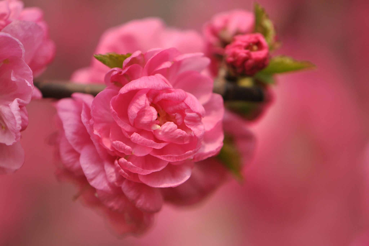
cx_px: 184
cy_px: 123
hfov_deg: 16.1
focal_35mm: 128
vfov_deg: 10.8
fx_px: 1308
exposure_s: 1/800
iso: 200
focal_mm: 85
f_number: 5
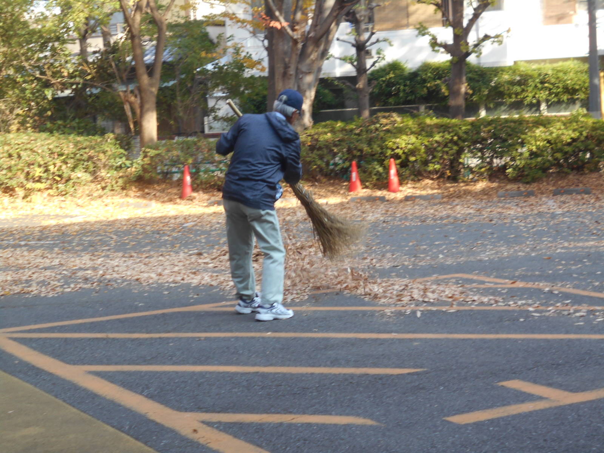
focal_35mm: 76
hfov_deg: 25.7
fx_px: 1326
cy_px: 226
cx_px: 302
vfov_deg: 19.4
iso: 80
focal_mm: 13.5
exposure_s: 1/40
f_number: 5.8
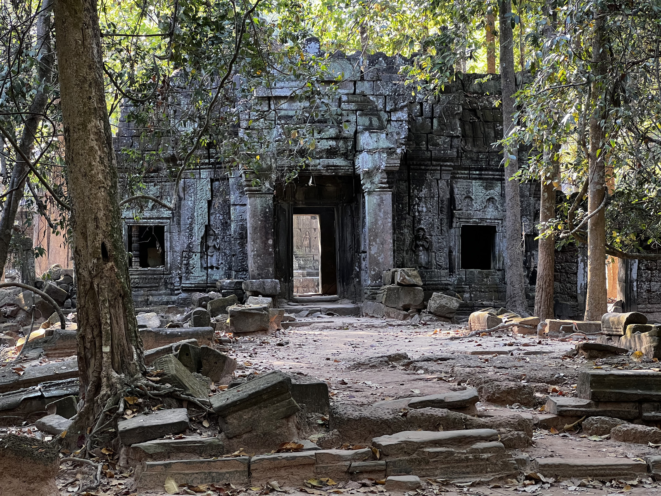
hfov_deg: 25.3
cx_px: 330
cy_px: 248
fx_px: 1470
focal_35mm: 77
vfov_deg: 19.1
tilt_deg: +1.5
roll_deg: +0.6
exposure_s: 1/97
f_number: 2.8
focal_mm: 9
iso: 250
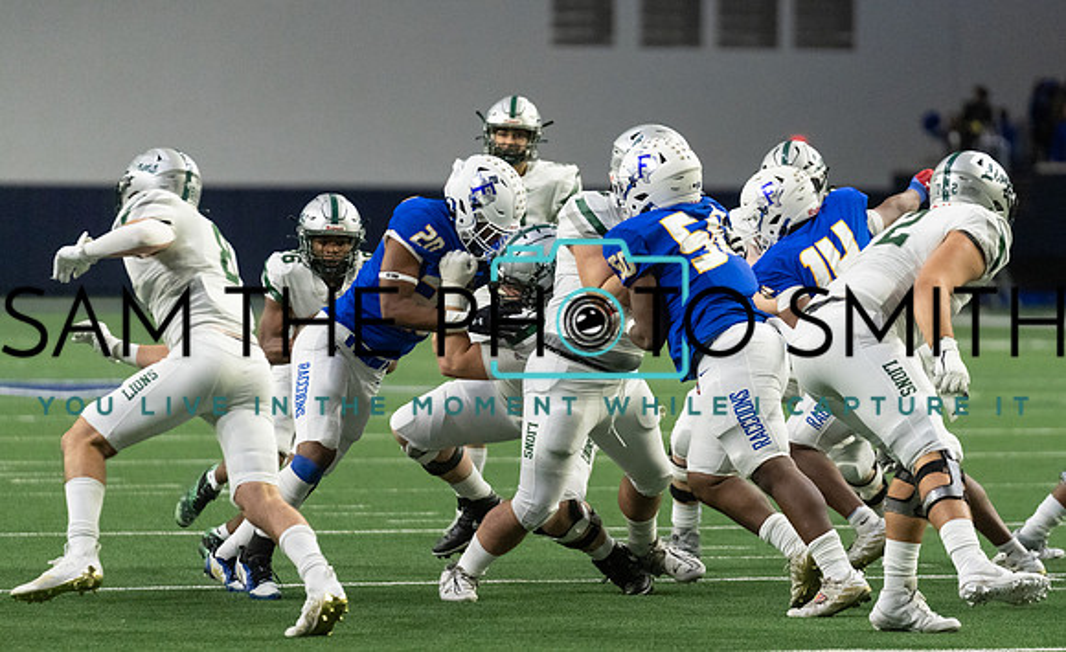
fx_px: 7656
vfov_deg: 4.9
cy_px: 305
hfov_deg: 8.0
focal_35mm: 265
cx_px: 598
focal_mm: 200
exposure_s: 1/1250
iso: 4000
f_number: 2.8
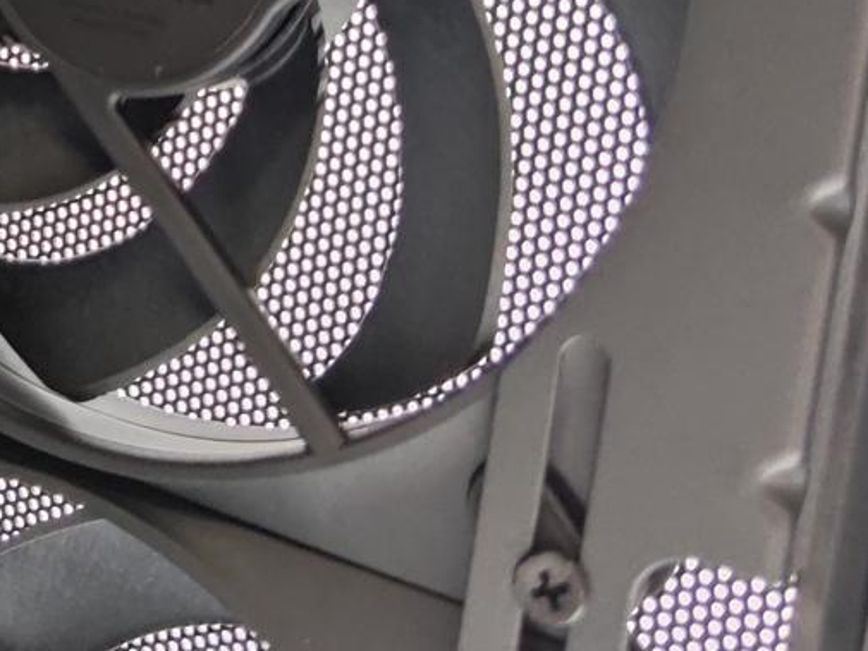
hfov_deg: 23.6
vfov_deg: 18.4
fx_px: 1906
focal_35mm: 76
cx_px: -144
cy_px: -132
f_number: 1.85
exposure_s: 1/17
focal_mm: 6.78
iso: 1589
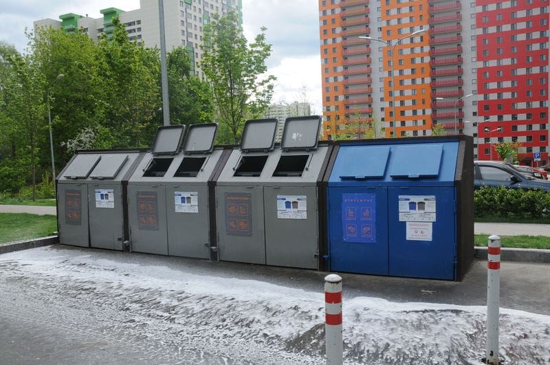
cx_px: 275
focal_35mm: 33
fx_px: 503
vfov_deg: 39.9
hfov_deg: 57.3
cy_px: 182
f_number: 8
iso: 200
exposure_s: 1/250
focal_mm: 22
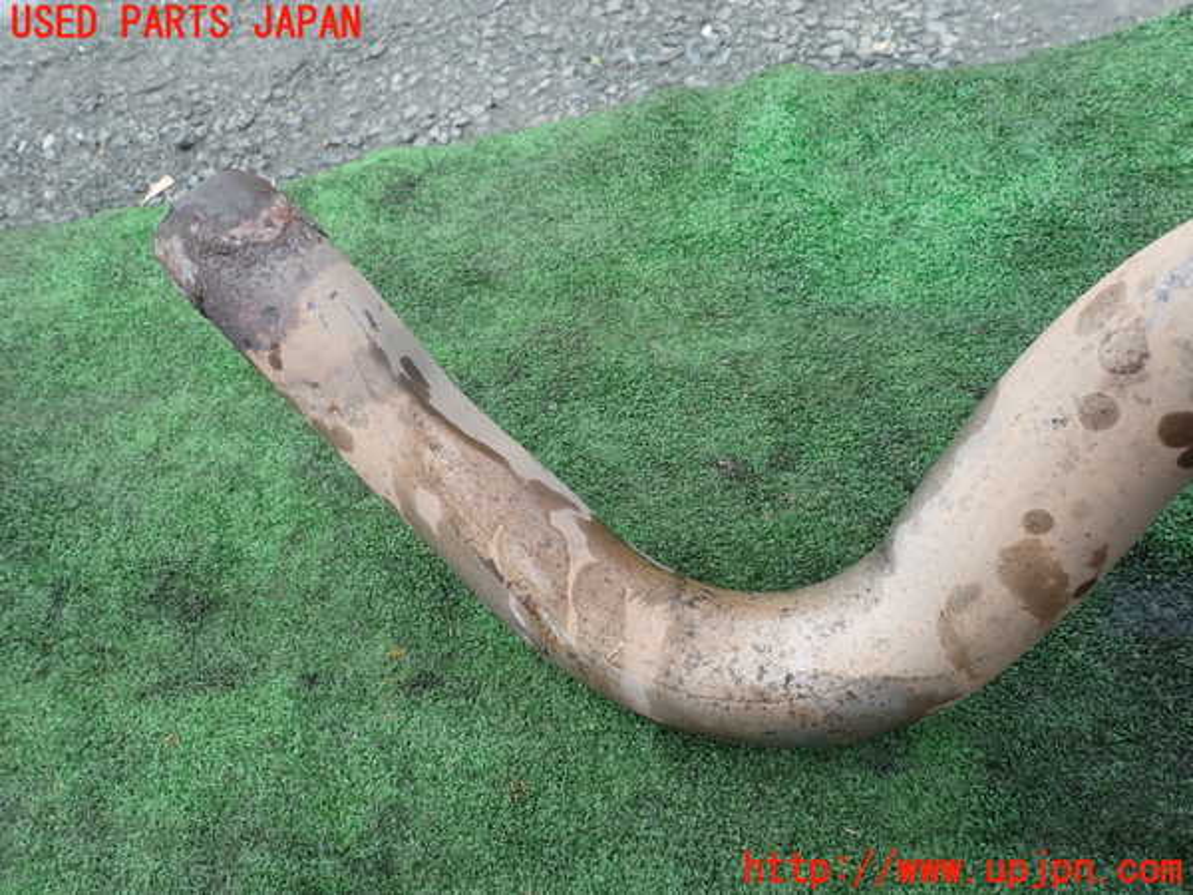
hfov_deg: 69.4
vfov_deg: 54.9
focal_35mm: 25
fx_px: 862
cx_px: 596
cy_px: 448
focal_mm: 4.5
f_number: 2.8
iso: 100
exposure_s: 1/200
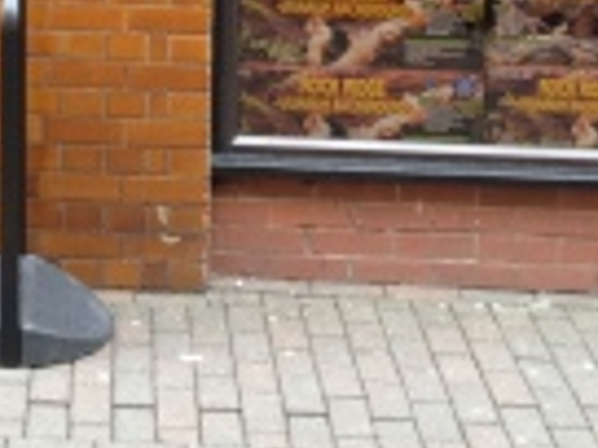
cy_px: -272
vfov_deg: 10.7
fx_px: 2280
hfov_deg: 14.7
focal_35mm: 132
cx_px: 13
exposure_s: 1/120
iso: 80
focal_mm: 4.28
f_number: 2.4
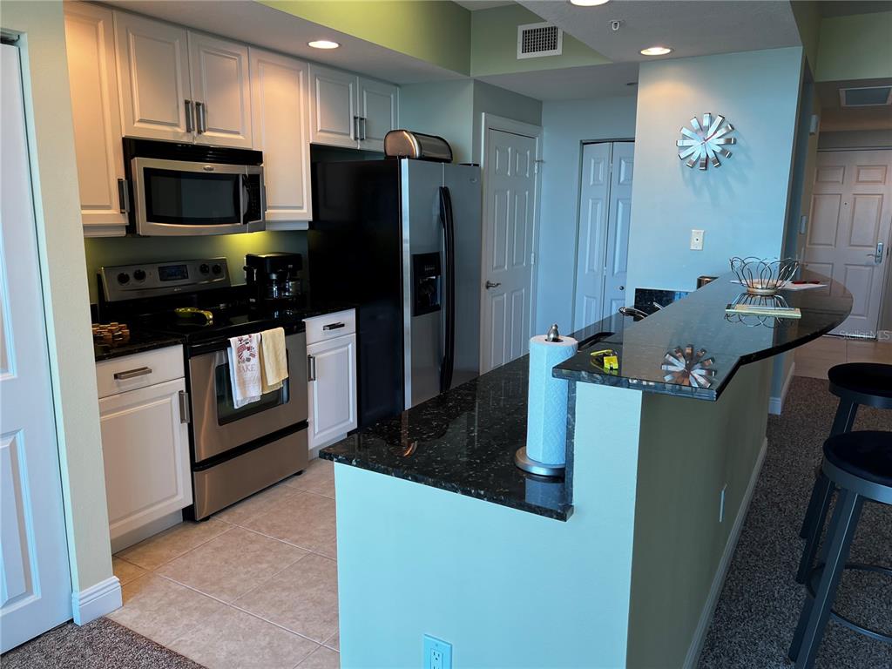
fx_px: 670
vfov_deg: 53.1
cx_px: 446
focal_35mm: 26
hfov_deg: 67.3
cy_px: 334
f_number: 1.5
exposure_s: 1/120
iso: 64
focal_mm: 5.7
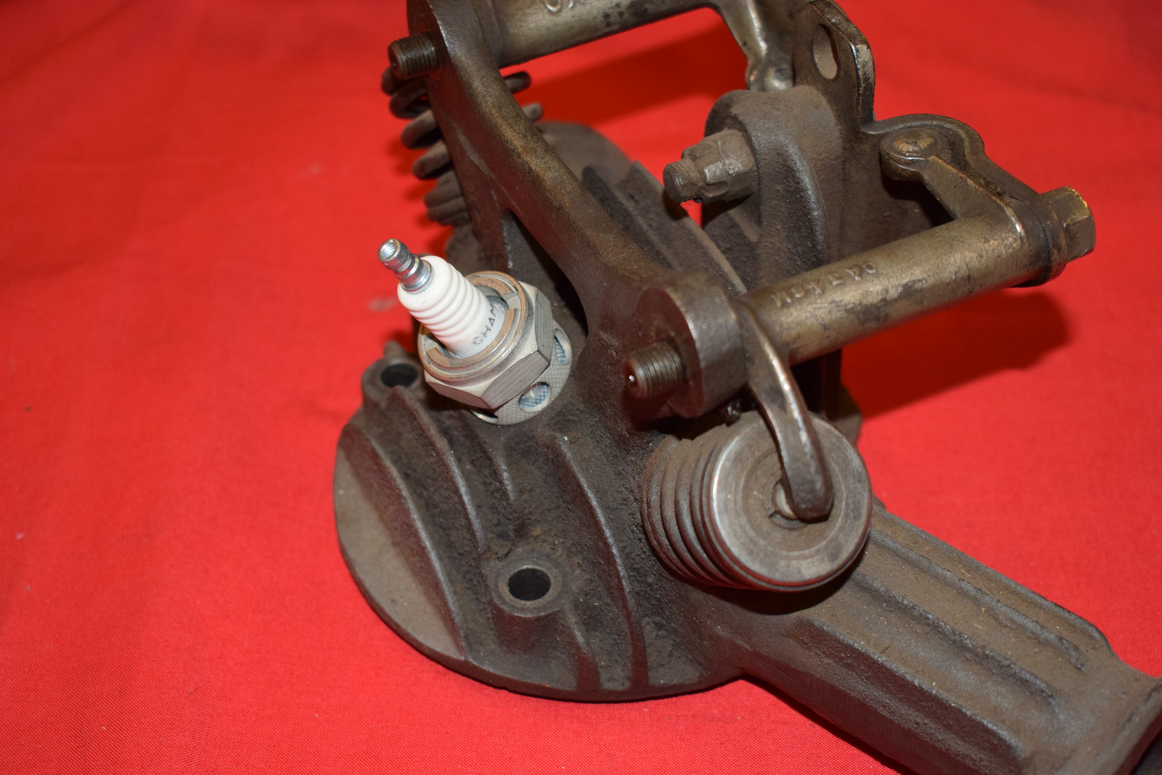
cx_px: 581
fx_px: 1937
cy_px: 388
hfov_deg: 33.4
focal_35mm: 60
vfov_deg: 22.6
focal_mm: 40
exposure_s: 1/200
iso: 800
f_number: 5
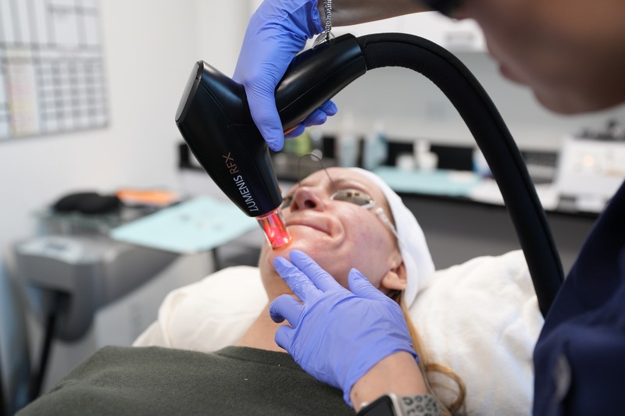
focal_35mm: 35
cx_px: 312
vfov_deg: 37.8
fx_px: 607
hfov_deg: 54.4
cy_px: 208
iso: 640
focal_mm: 35
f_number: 2.8
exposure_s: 1/60
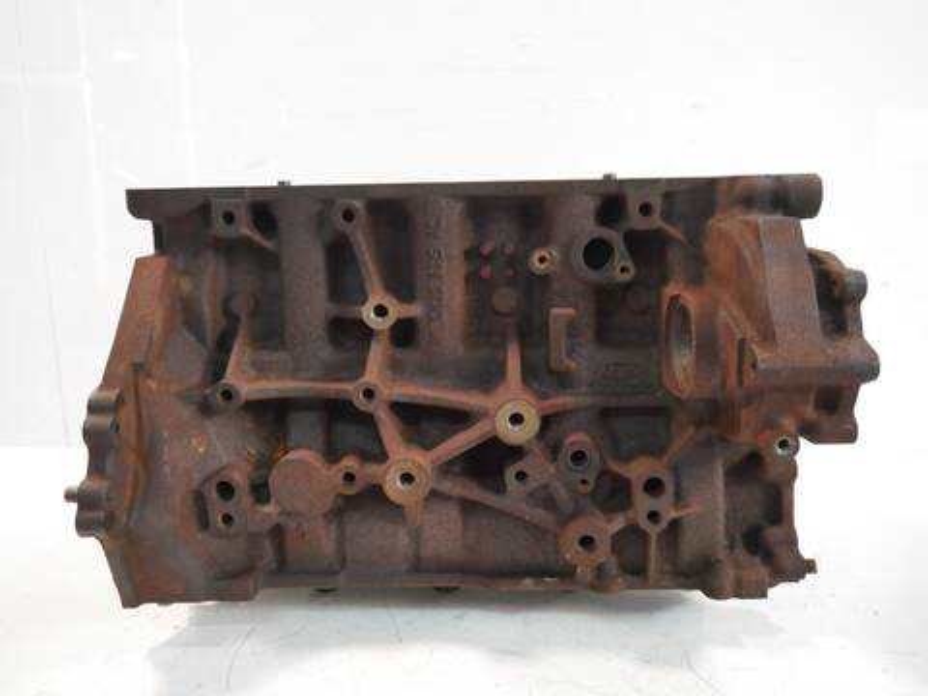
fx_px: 804
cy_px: 348
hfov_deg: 60.0
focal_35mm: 30
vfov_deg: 46.8
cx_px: 464
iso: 2000
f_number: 3.5
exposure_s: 1/125
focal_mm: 15
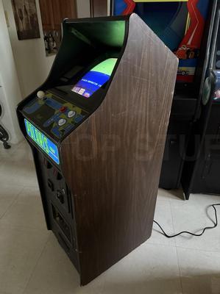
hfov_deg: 56.7
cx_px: 110
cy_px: 147
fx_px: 204
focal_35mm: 24
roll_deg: -0.8
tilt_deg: -28.6
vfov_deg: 71.7
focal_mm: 6.76
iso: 1000
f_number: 1.78
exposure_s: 1/30
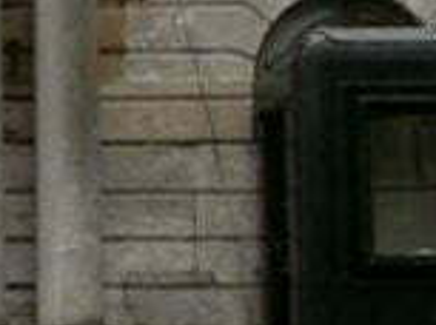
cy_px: -231
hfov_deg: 8.2
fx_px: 2953
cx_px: -336
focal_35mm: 235
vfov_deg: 6.2
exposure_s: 1/160
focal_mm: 7.4
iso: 400
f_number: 5
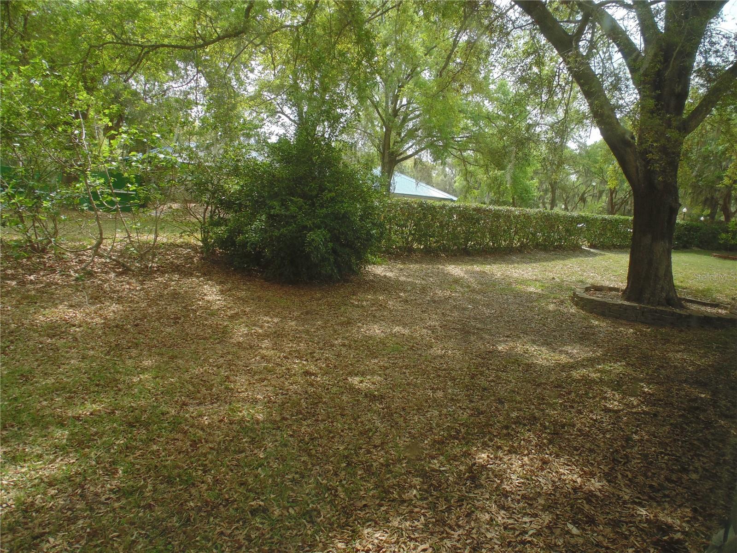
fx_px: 468
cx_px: 368
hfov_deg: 76.4
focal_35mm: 22
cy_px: 276
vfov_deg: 61.1
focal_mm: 4
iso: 80
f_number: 3.1
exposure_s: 1/200
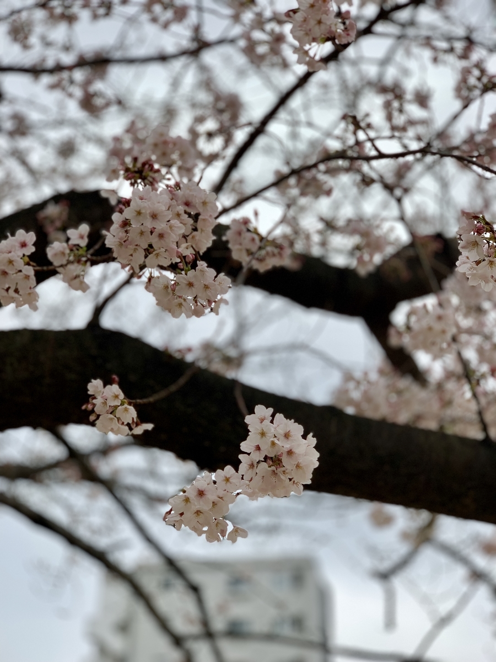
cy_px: 331
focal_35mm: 52
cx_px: 248
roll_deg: -1.9
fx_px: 993
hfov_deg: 28.0
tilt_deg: +33.5
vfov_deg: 36.8
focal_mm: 6
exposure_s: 1/773
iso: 16
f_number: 2.4
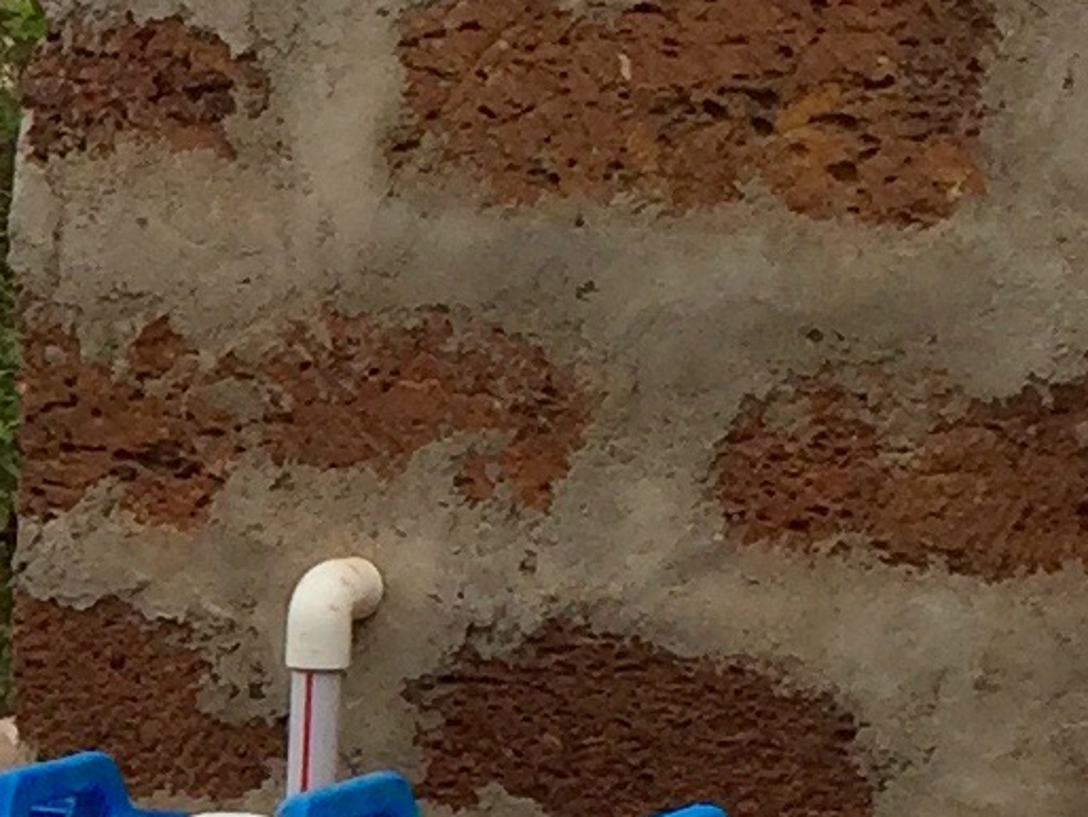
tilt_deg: -10.2
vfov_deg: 8.0
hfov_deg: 10.2
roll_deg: -1.3
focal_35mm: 184
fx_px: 5786
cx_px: -811
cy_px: 796
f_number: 2.2
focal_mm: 4.15
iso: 32
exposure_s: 1/989
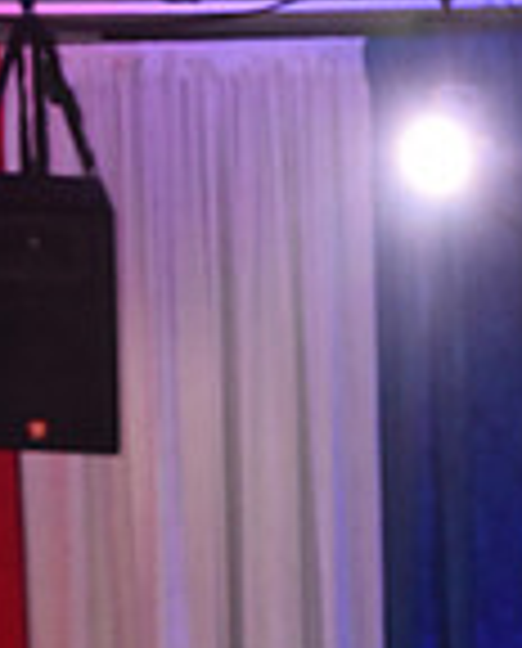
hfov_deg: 5.2
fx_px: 5654
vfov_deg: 6.4
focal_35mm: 294
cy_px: 1292
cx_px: 808
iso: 2500
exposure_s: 1/250
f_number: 6.3
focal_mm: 78
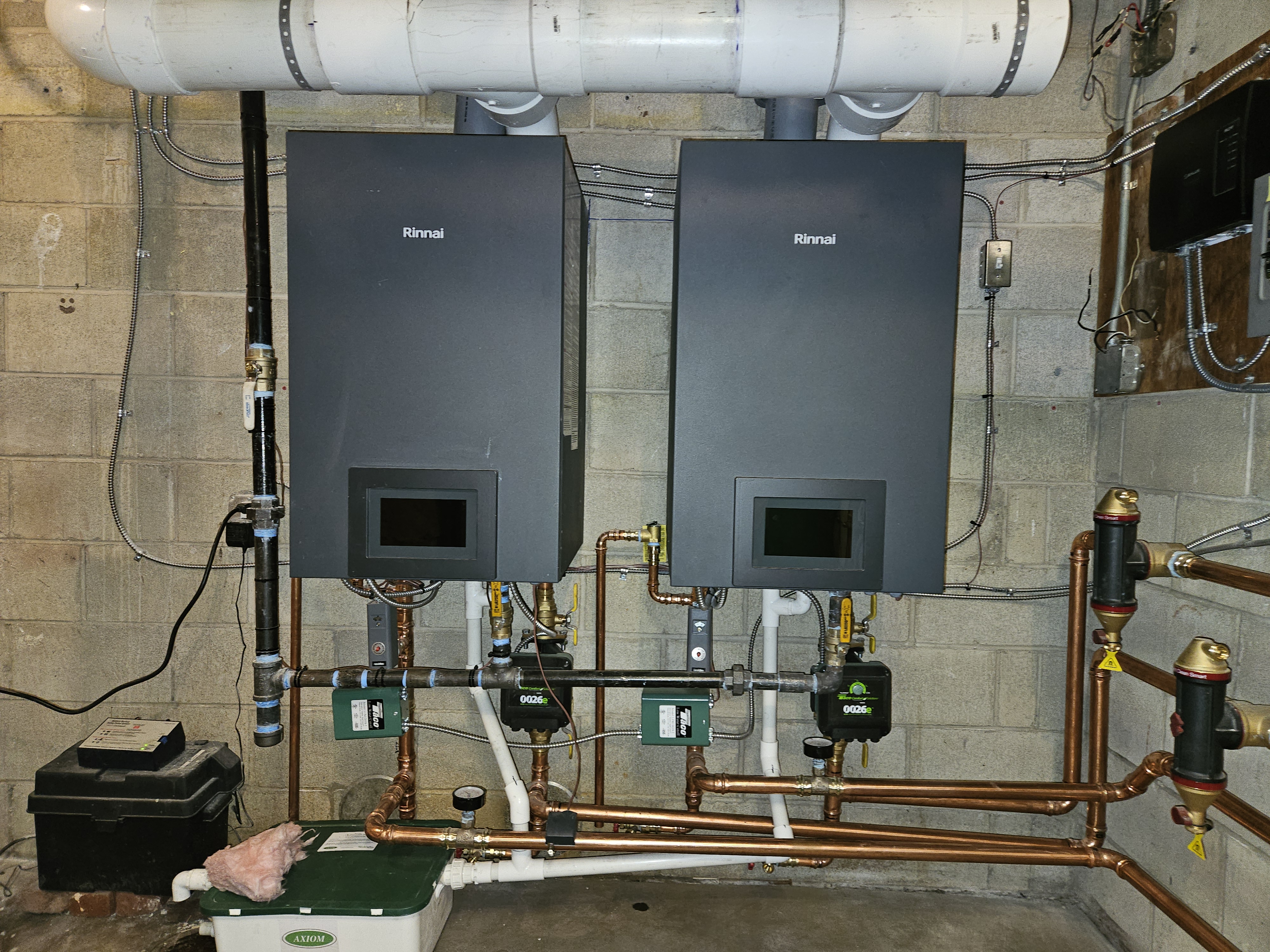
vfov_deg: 58.9
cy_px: 476
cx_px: 635
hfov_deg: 73.9
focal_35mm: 23
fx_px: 844
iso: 125
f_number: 1.8
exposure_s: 1/10.1
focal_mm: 5.4
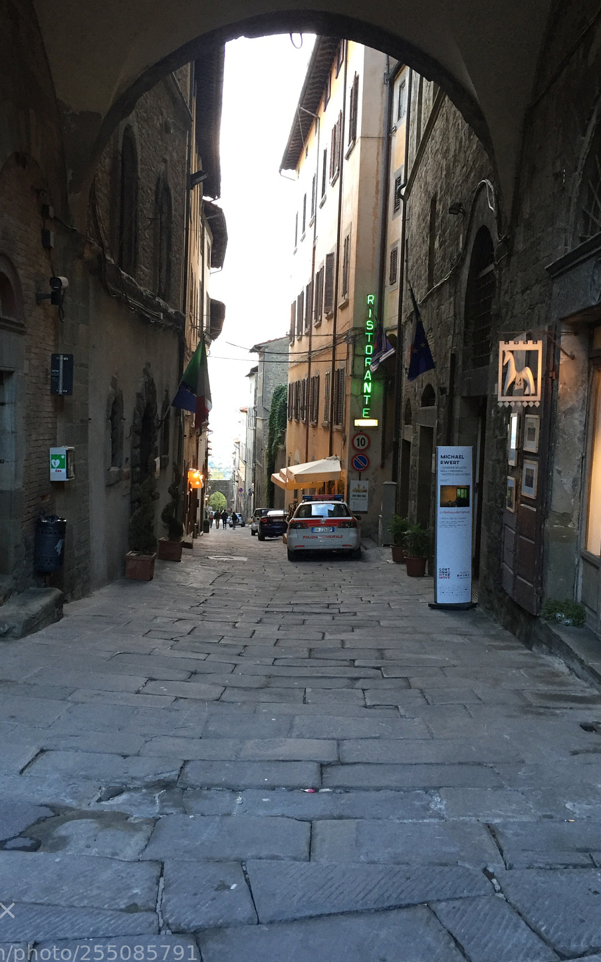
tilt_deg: -6.2
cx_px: 249
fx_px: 891
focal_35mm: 34
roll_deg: -2.5
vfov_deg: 56.7
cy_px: 473
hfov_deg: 37.2
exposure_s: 1/33
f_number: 2.2
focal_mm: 4.15
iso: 64
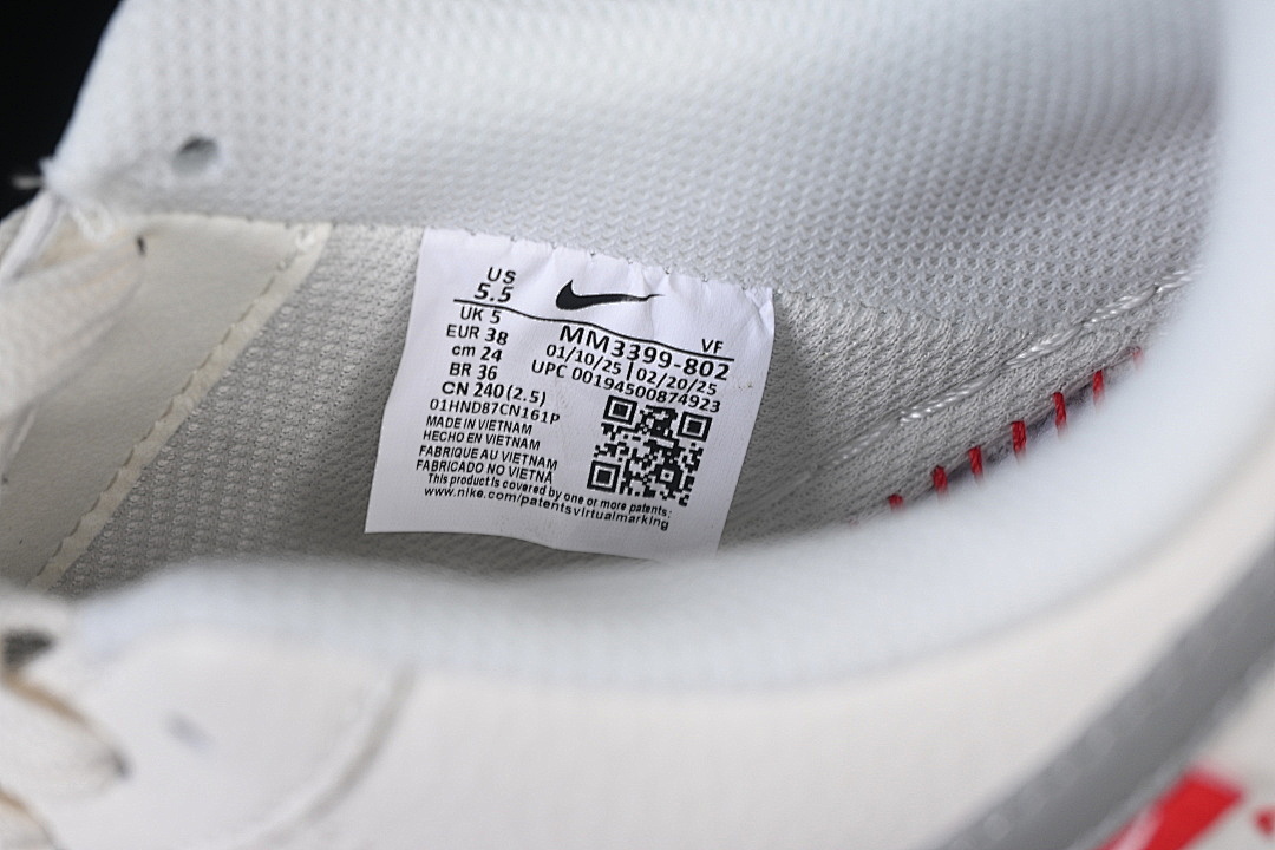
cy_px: 425
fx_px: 2656
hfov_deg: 27.0
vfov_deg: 18.2
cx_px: 638
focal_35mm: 75
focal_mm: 50
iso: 160
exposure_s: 1/80
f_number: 7.1
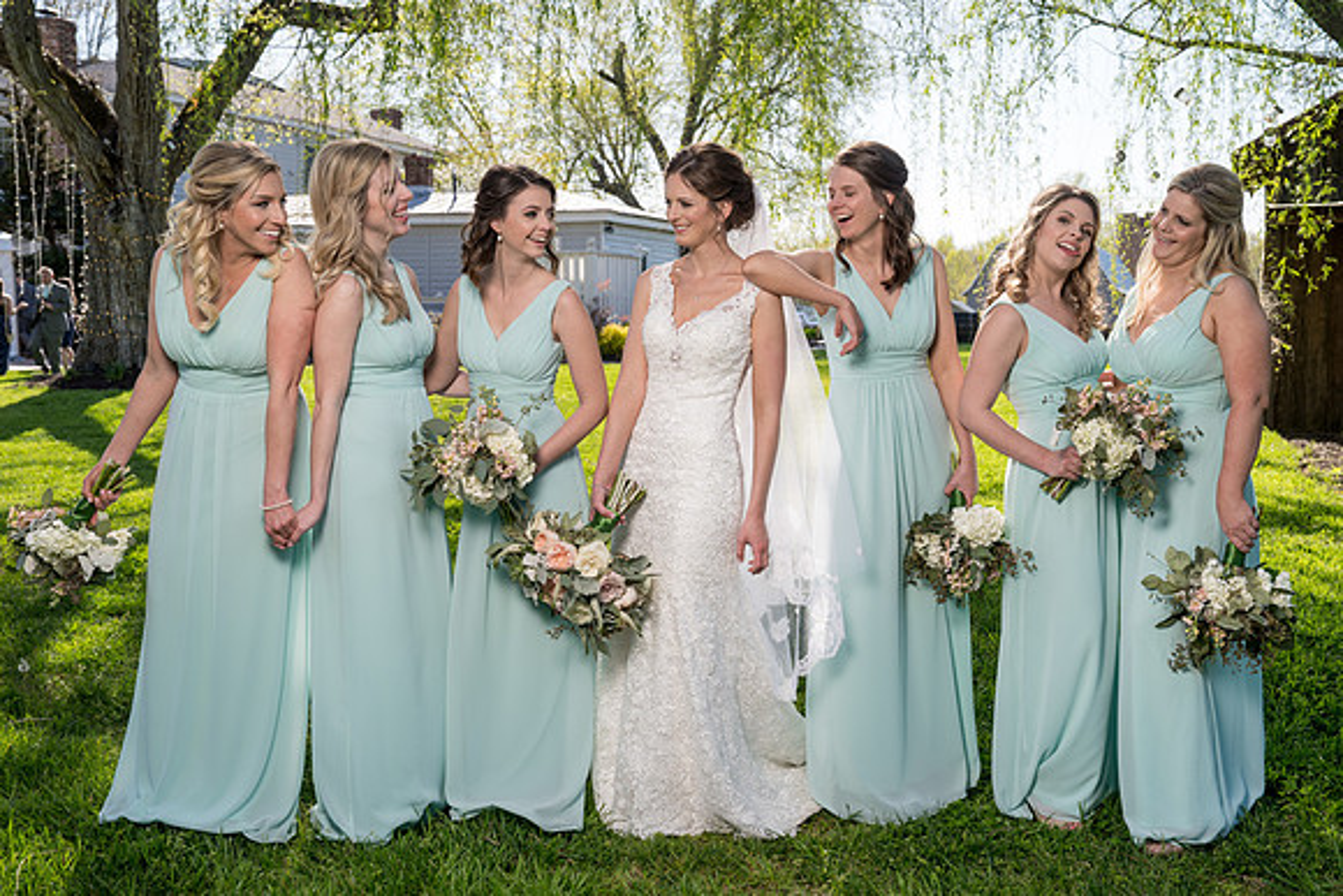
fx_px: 1567
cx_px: 688
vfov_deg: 31.9
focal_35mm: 42
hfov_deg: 46.4
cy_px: 441
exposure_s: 1/200
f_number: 5.6
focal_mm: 41
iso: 100
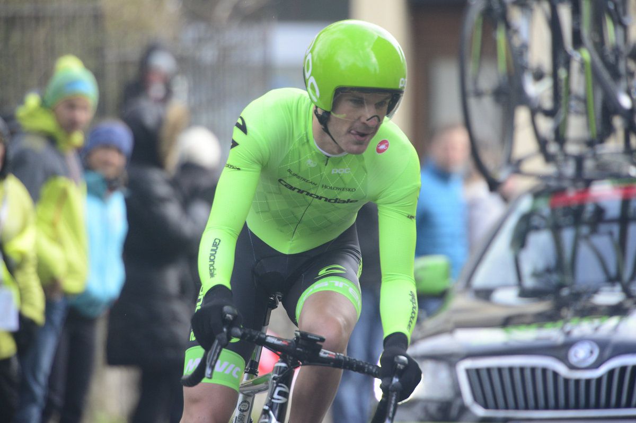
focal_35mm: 400
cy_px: 212
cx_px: 318
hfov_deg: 5.2
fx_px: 7061
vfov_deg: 3.4
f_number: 5.6
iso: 1600
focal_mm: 400
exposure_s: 1/1000
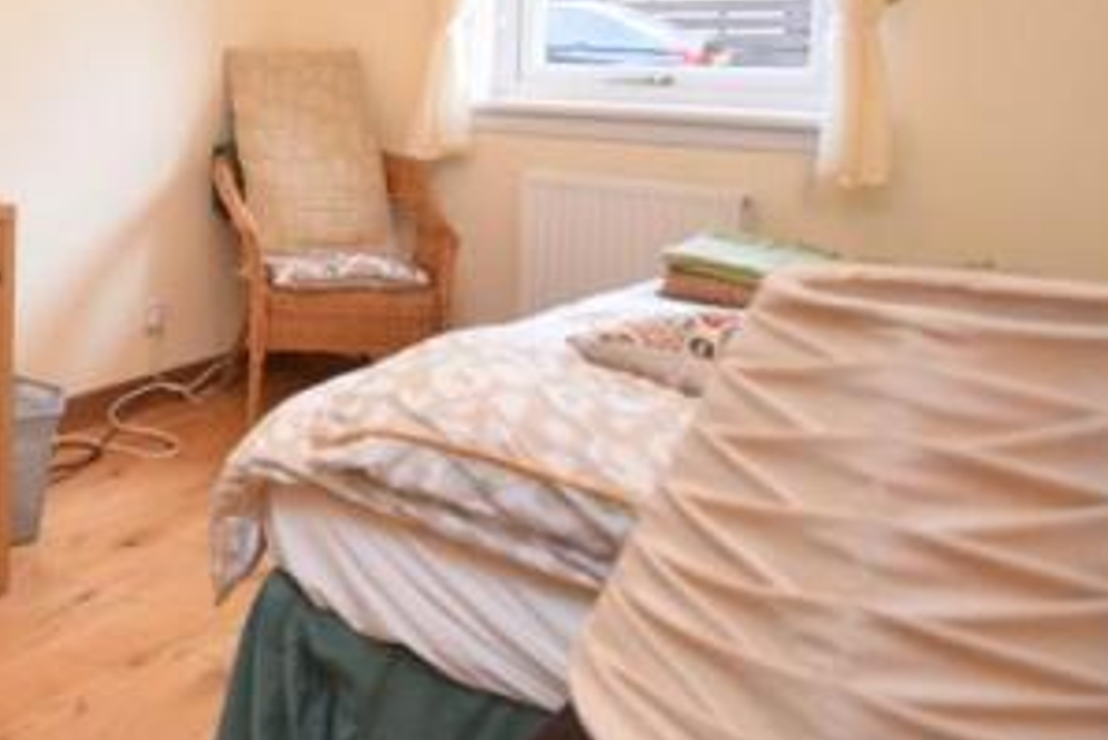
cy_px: 80
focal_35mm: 33
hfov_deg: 47.4
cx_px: -2
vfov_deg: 37.5
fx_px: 1016
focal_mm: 10
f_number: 4
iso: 800
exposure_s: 1/60
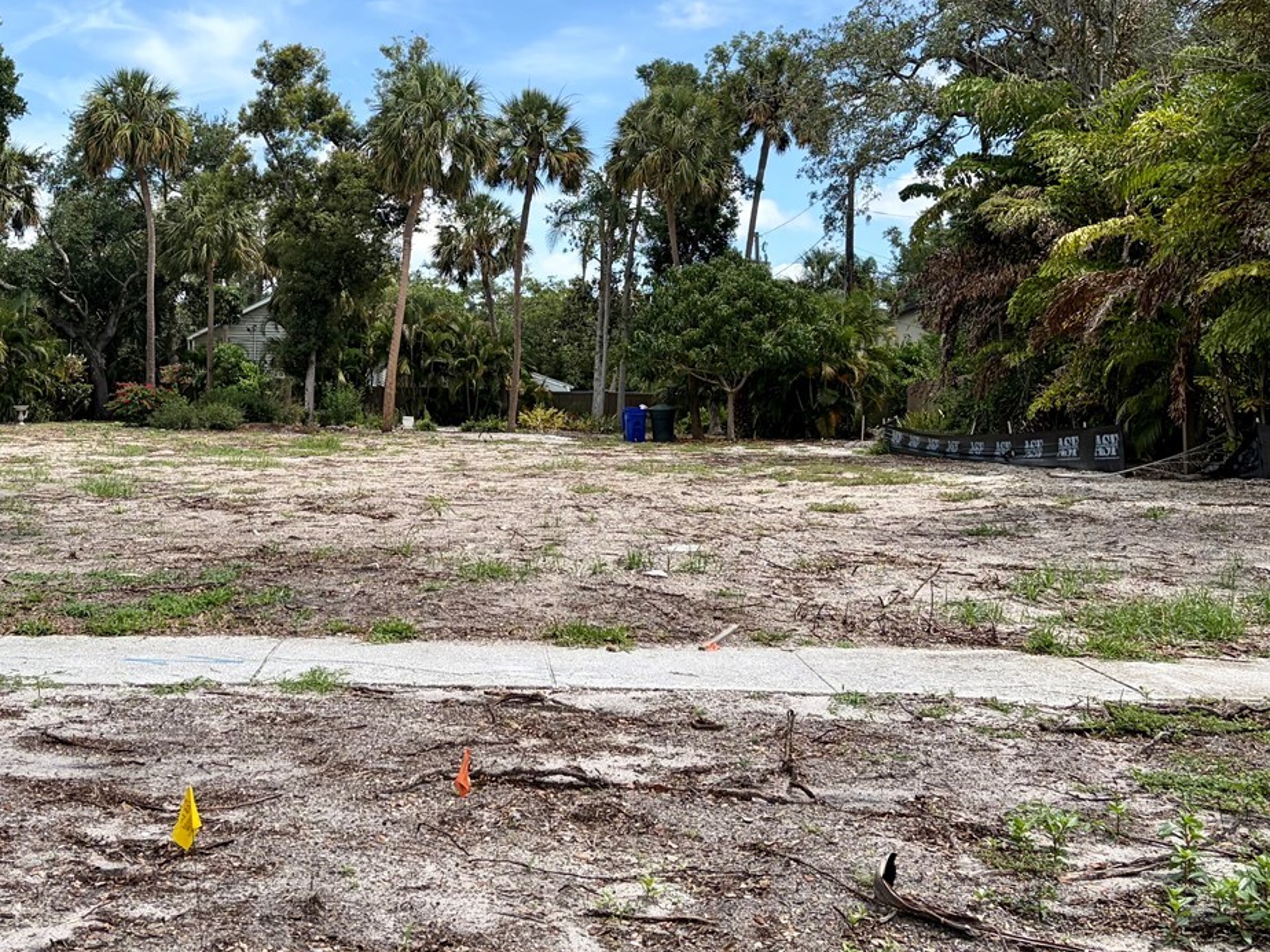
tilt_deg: +5.0
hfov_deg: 41.6
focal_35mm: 45
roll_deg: -1.2
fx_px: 1651
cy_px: 293
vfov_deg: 31.8
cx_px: 429
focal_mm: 5.96
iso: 50
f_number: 1.6
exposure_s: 1/3448
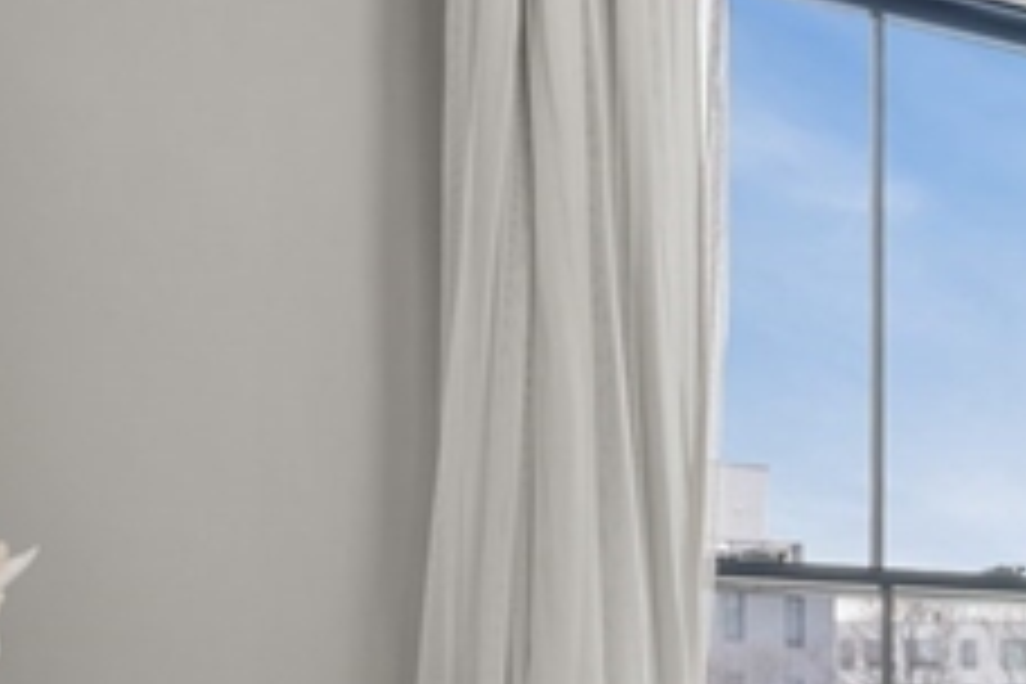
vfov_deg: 20.4
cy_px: 785
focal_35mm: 63
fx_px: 1795
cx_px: 1814
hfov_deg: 21.6
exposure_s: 1/3
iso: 64
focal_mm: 14
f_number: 7.1
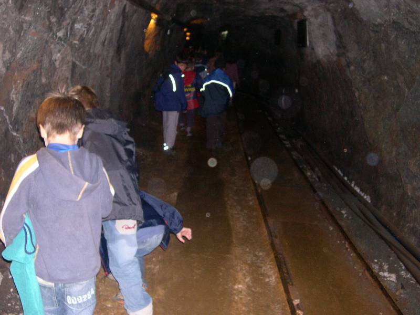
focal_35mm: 38
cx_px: 210
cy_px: 158
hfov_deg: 49.0
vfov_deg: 37.7
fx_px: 461
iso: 399
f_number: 2.8
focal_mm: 8
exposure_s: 1/60
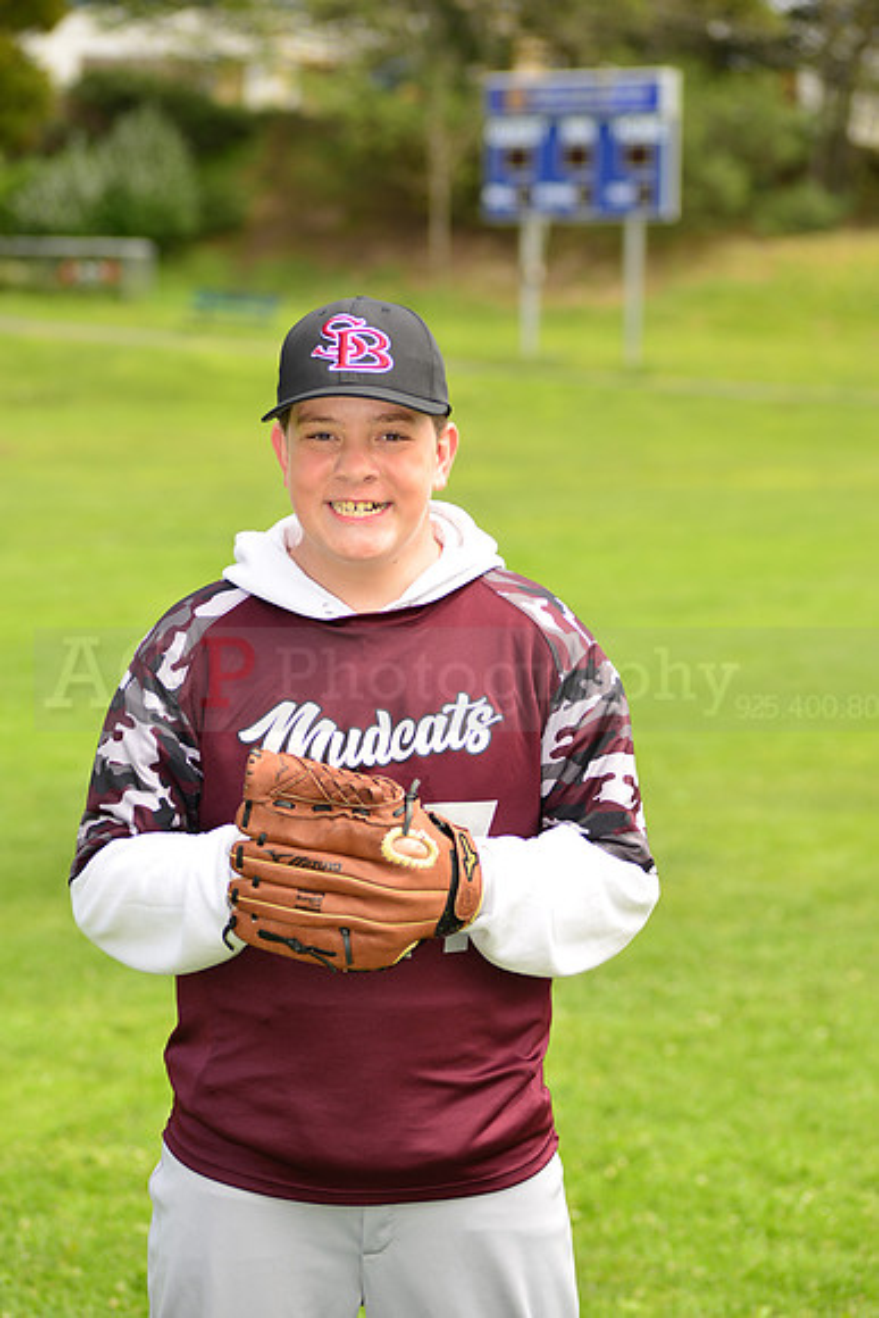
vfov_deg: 18.6
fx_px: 4026
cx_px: 440
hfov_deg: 12.5
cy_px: 659
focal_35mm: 110
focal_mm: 110
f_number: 5
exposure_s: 1/250
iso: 100
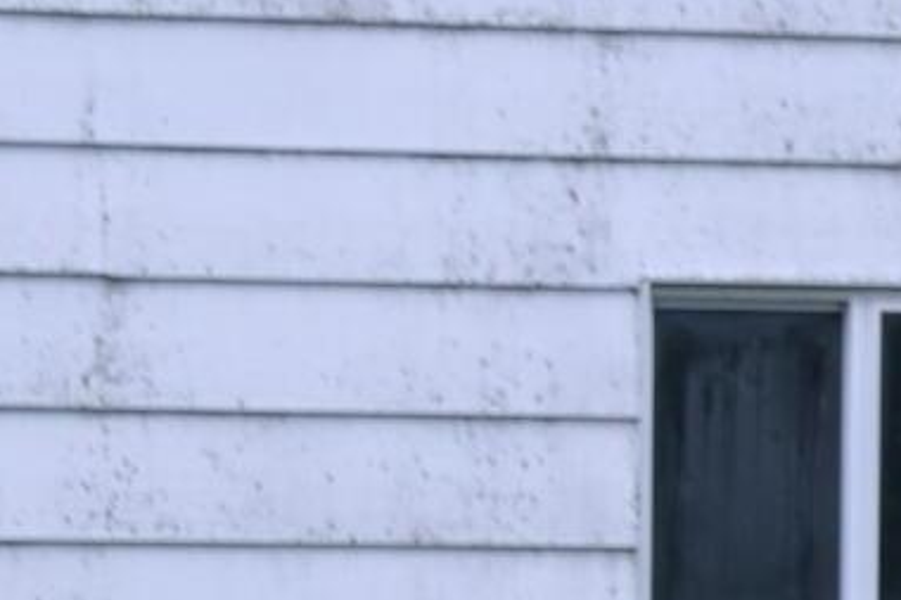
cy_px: 164
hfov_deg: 4.5
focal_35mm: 450
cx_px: -827
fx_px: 11257
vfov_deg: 3.1
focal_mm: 38
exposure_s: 1/200
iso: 100
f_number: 7.1
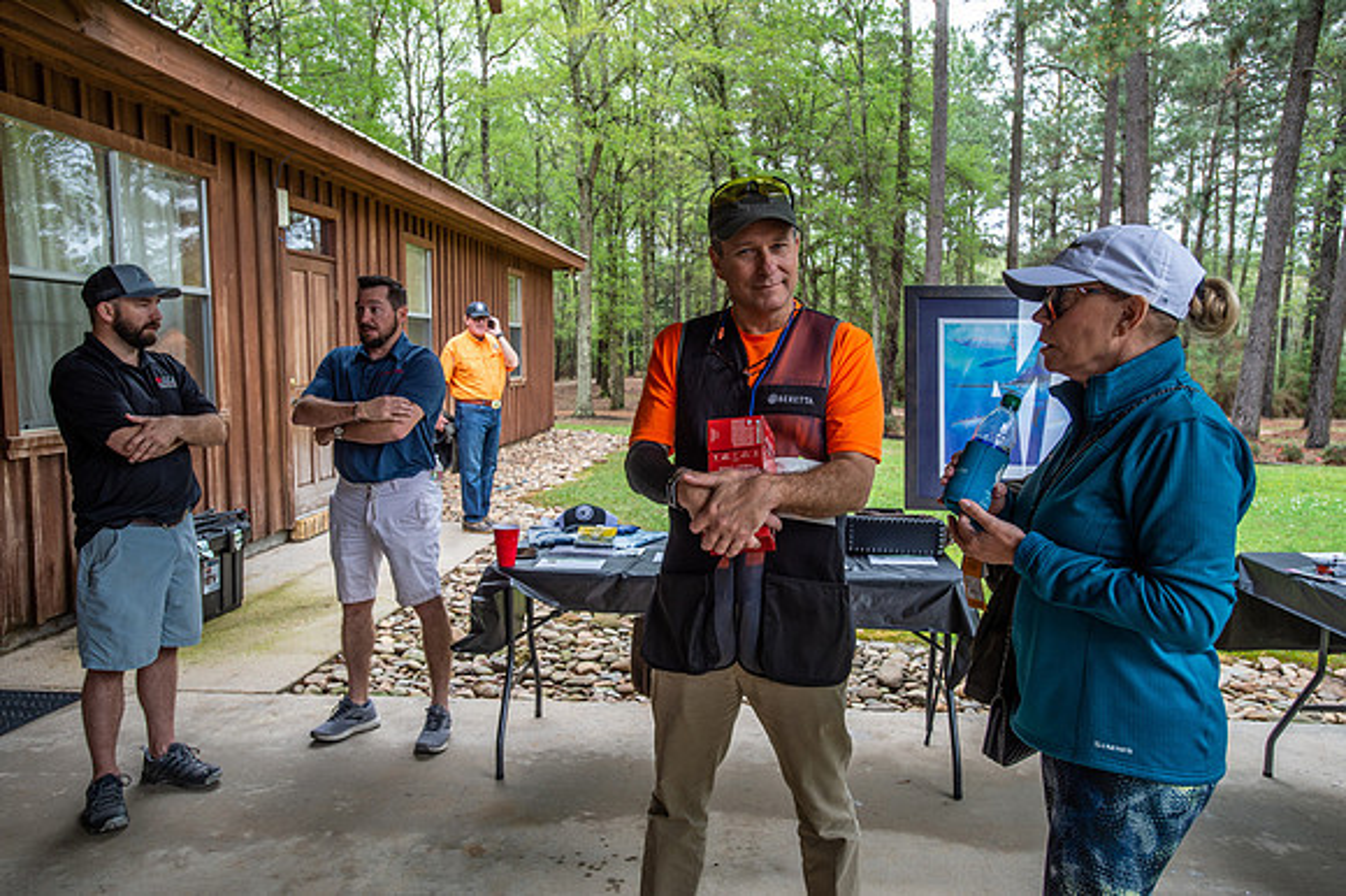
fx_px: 972
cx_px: 673
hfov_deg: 69.4
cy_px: 448
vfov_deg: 49.5
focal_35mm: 26
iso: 400
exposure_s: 1/125
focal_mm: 26
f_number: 5.6
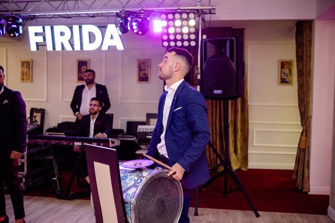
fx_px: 326
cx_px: 168
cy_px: 112
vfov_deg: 37.9
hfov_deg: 54.4
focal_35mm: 35
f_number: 1.4
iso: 800
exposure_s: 1/200
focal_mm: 23
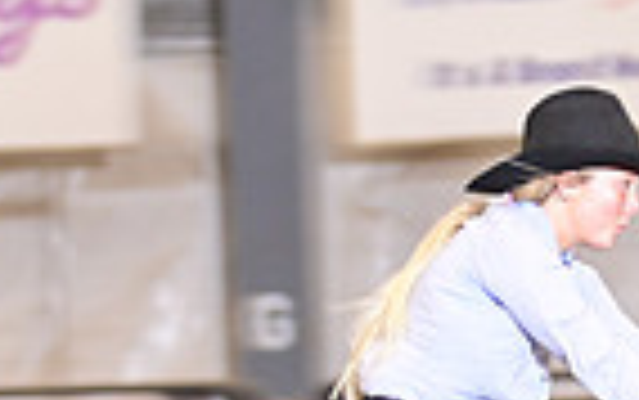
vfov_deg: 2.3
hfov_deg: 3.6
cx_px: 374
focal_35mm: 582
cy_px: 861
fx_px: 10143
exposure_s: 1/250
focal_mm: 140
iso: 1000
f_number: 3.2
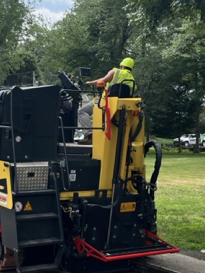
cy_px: 80
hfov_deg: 21.7
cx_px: 43
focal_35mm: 67
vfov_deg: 28.7
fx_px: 529
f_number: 1.6
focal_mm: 5.1
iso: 50
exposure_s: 1/1238
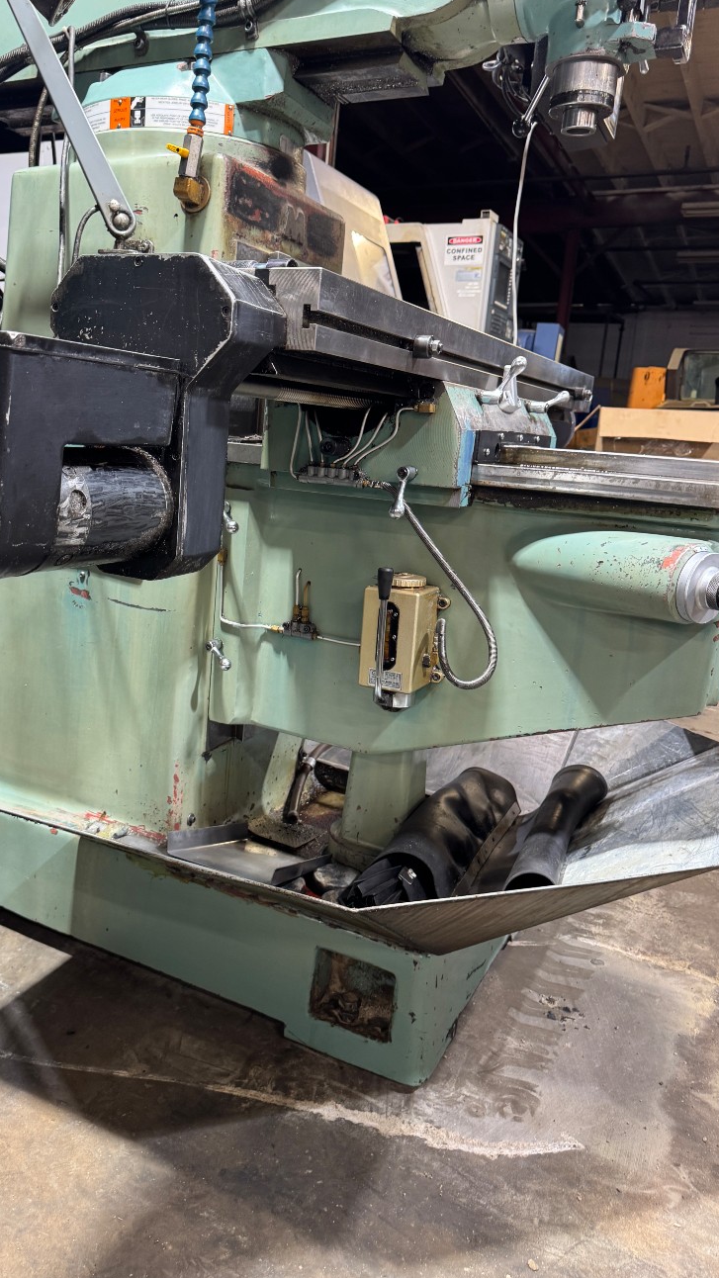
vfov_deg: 69.9
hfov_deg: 42.6
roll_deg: -5.0
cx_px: 272
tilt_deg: -13.8
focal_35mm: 27
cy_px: 628
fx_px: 915
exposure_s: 1/60
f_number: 1.78
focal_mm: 6.76
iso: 200
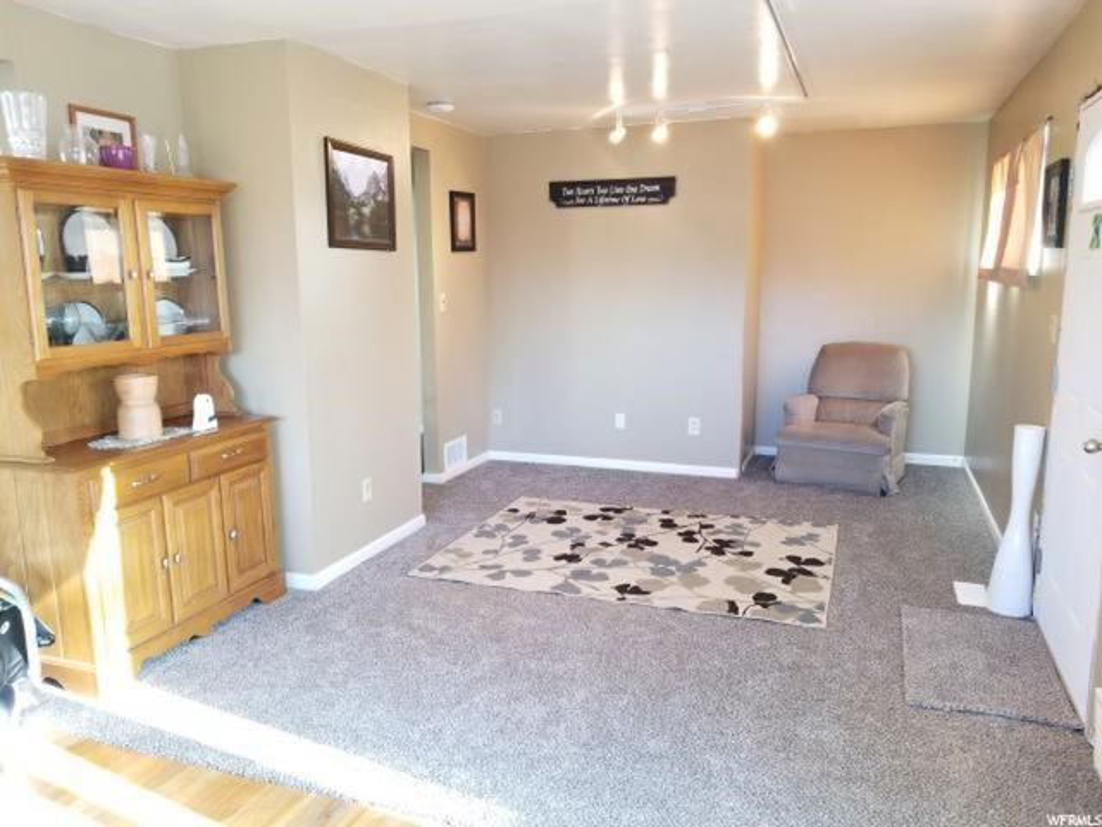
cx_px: 551
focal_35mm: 26
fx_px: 828
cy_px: 414
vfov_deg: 53.1
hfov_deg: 67.3
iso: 250
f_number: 1.7
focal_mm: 4.3
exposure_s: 1/24
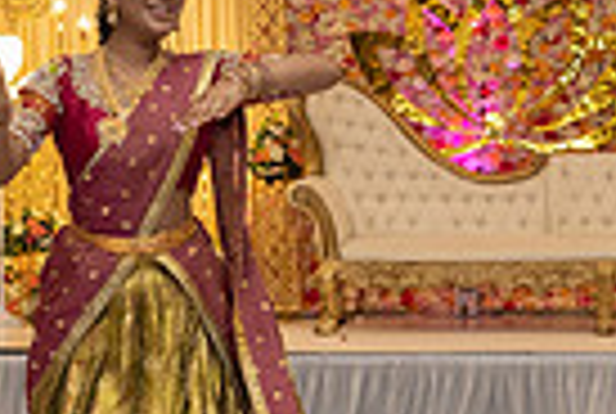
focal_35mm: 115
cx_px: 463
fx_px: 1972
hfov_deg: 17.6
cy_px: 331
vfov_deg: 11.9
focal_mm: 27
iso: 1250
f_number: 4
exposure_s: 1/160
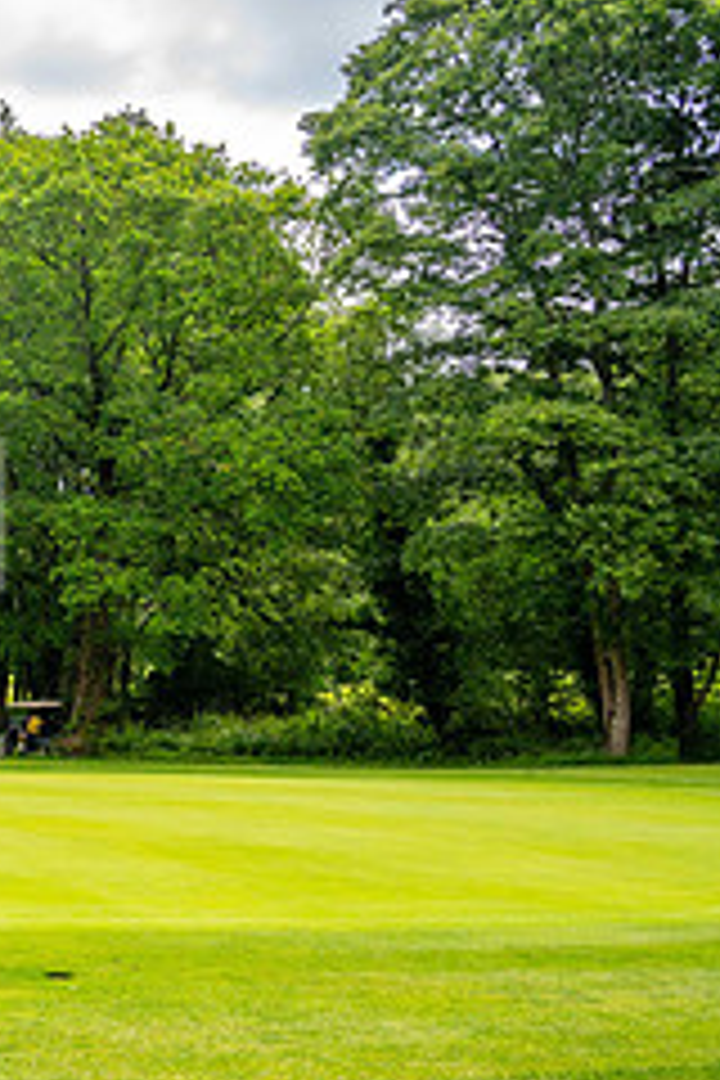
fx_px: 1740
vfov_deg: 34.5
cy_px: 560
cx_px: -567
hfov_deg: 18.4
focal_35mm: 58
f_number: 6.3
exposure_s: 1/640
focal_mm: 24
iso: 400
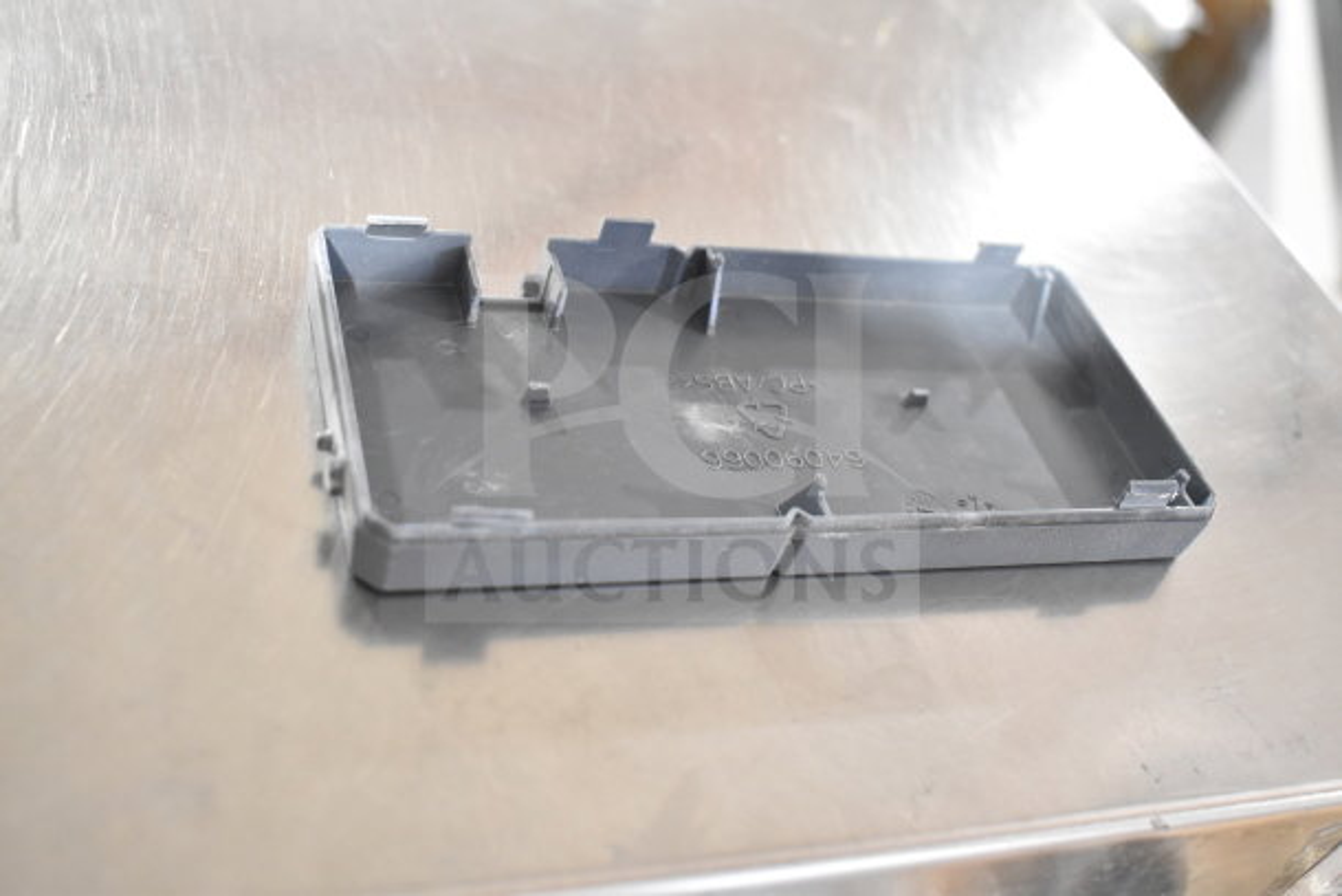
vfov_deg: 35.5
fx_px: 1398
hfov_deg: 51.3
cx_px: 671
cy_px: 448
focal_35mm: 38
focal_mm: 25
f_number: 4
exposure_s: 1/40
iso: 2500
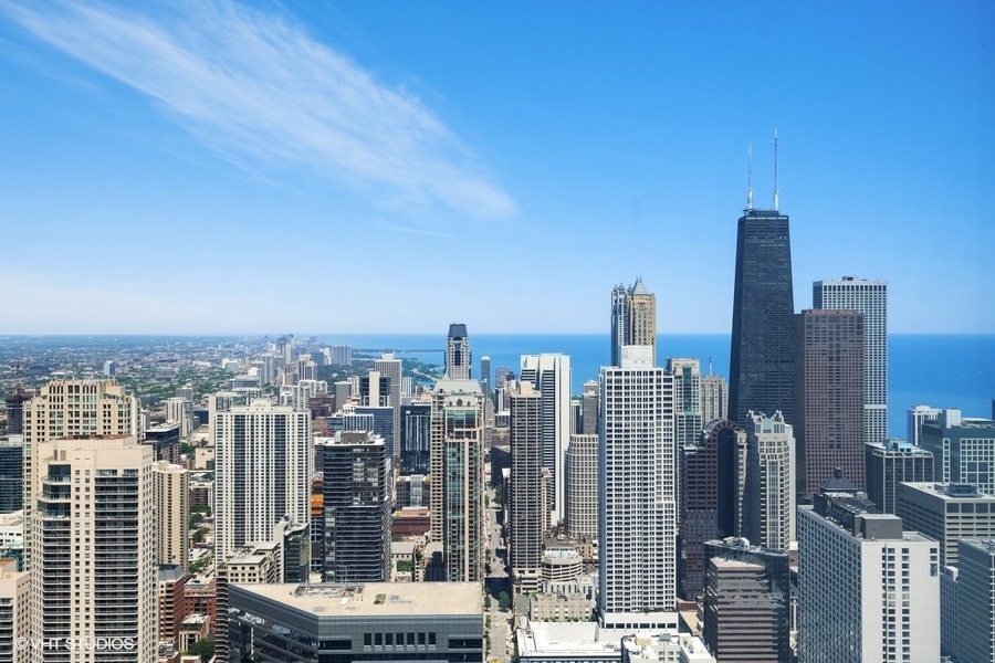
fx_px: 884
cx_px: 498
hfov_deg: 58.7
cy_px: 332
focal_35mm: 32
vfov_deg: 41.1
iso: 200
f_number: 9.5
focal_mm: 32
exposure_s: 1/250
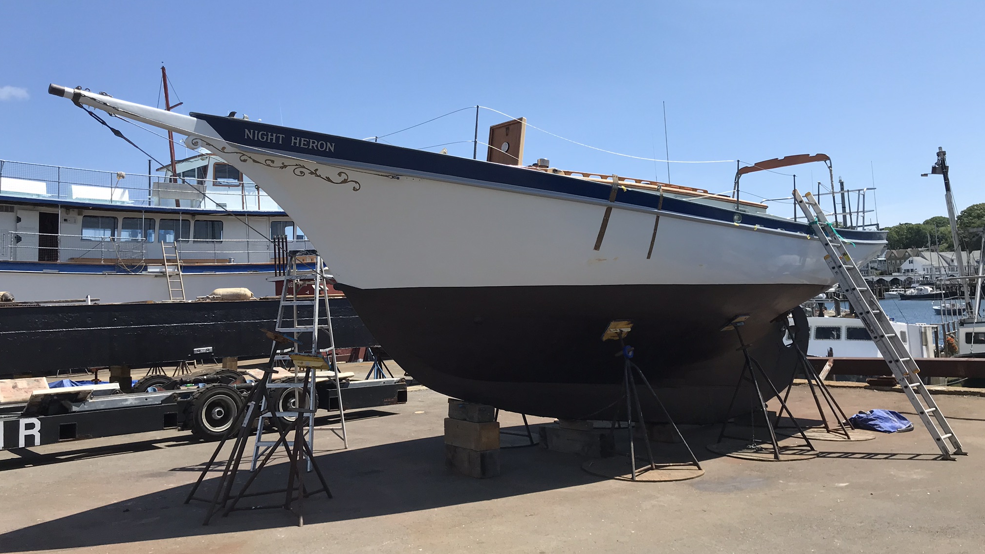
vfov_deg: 37.8
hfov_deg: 62.6
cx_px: 496
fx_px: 810
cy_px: 257
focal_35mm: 31
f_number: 1.8
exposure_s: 1/2283
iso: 20
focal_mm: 3.99
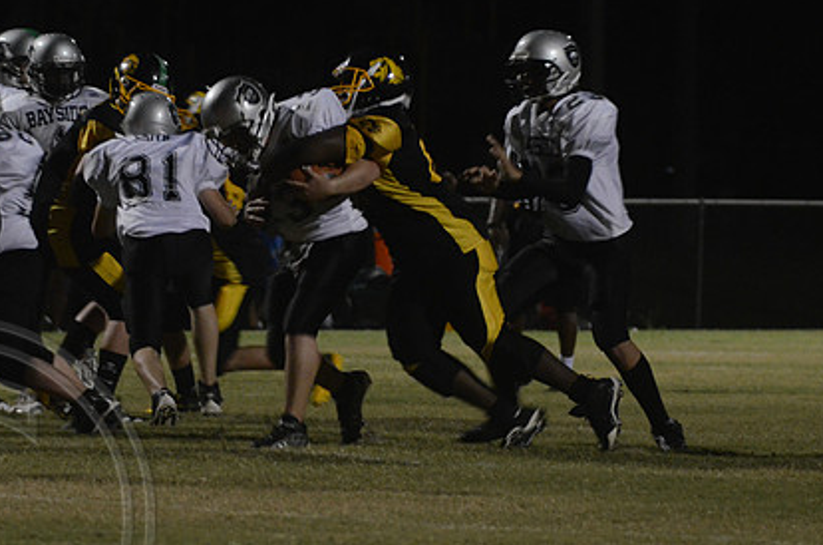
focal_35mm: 420
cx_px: 310
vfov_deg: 3.3
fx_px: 9580
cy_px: 322
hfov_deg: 4.9
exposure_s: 1/160
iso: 3200
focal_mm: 200
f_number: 5.6
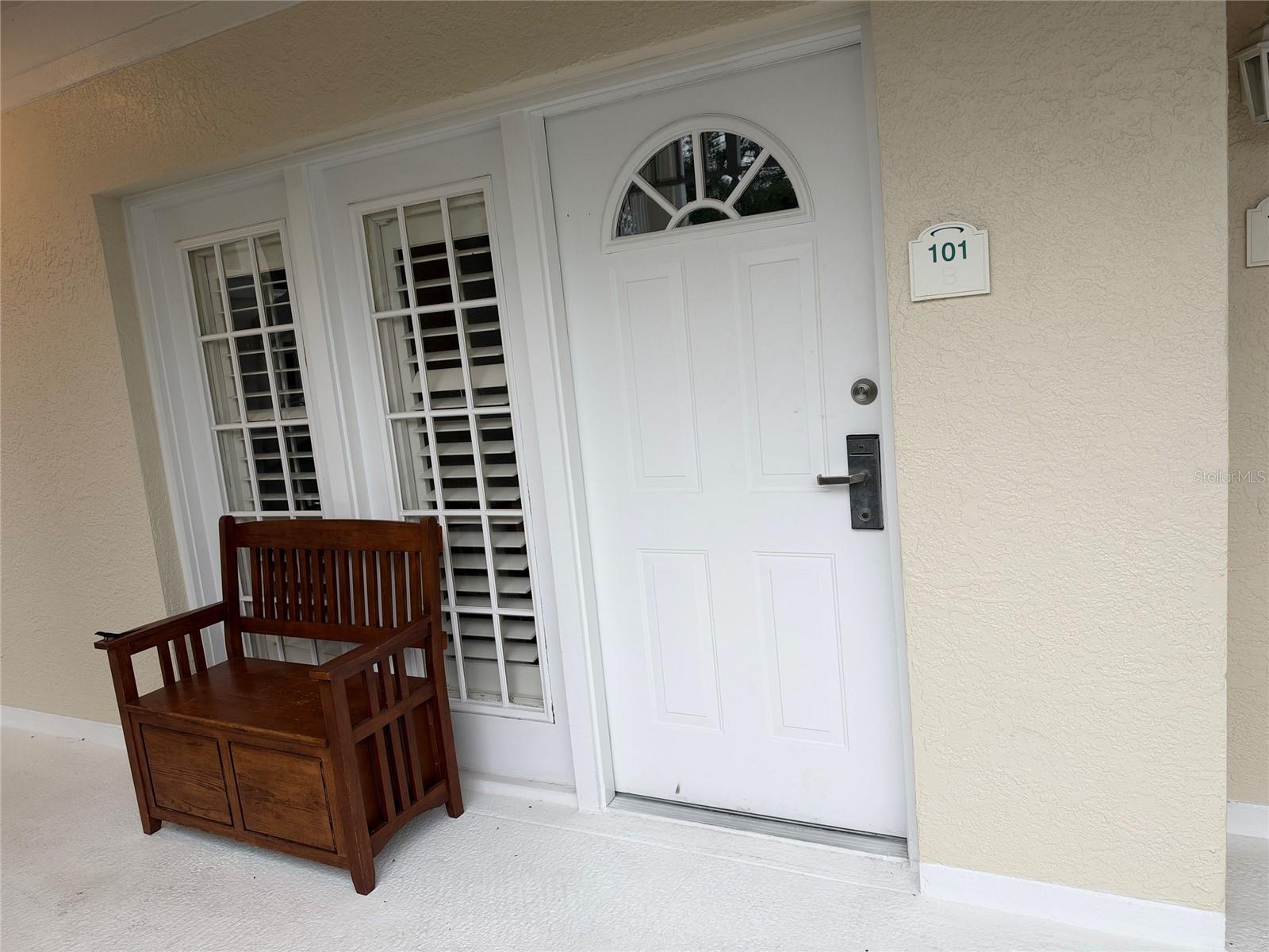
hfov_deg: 71.6
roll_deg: +5.6
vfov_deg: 56.8
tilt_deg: -8.2
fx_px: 880
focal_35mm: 24
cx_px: 634
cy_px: 476
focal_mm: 6.93
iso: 80
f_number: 1.8
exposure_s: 1/120
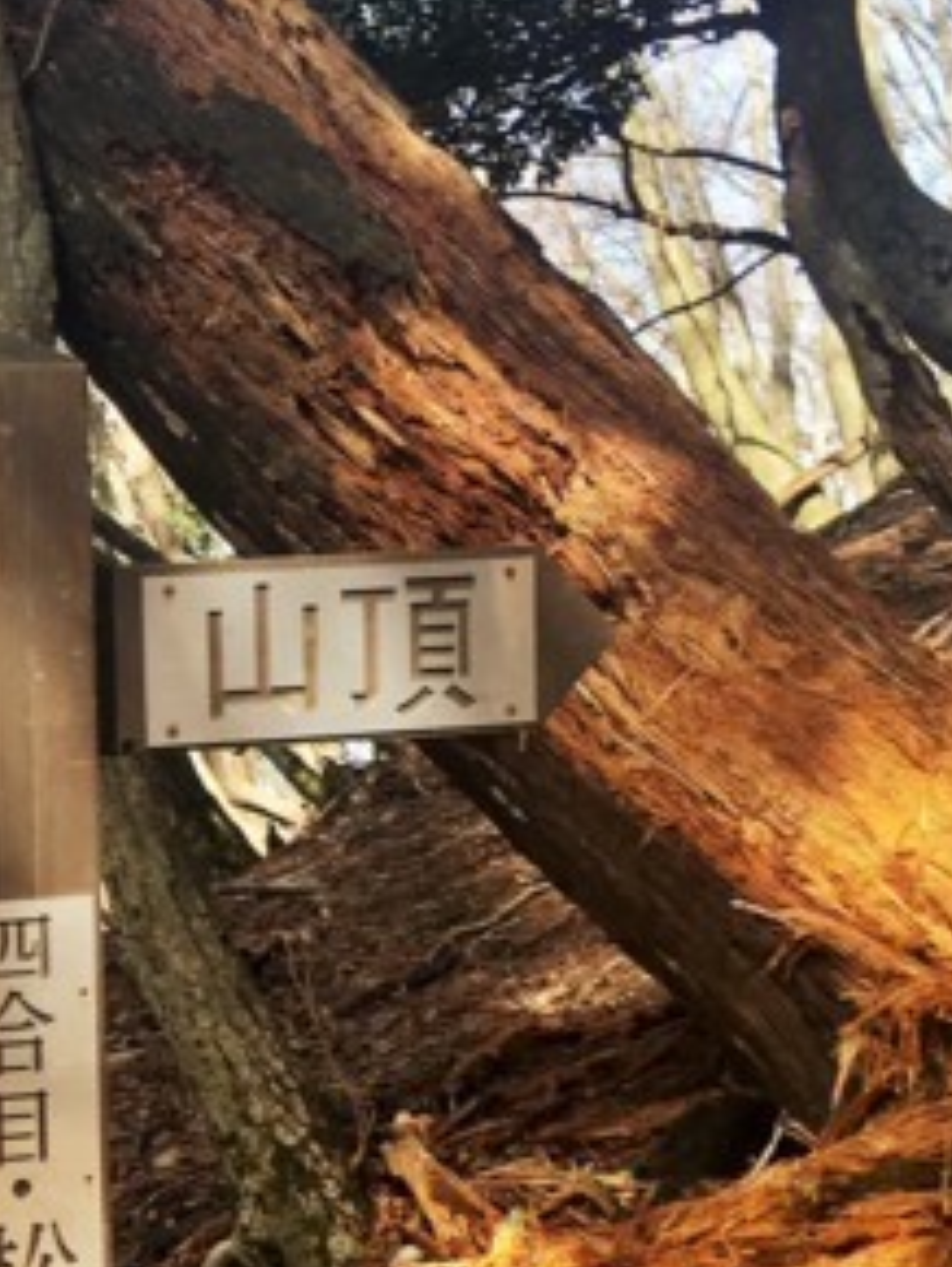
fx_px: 2929
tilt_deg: -7.9
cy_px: 1140
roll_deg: -2.8
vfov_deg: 23.7
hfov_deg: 17.5
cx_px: -240
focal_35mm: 80
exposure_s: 1/318
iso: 25
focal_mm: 4.15
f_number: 2.2
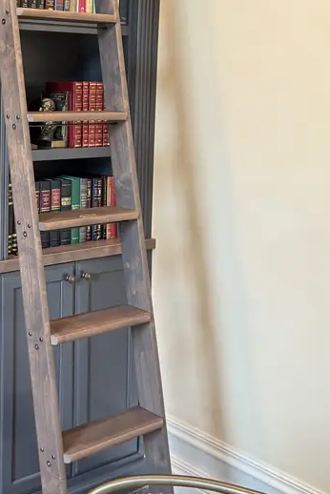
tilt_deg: -2.7
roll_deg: -0.1
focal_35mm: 52
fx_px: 714
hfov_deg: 24.5
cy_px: 134
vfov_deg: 37.4
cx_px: -23
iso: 250
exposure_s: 1/60
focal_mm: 6.76
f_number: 1.78
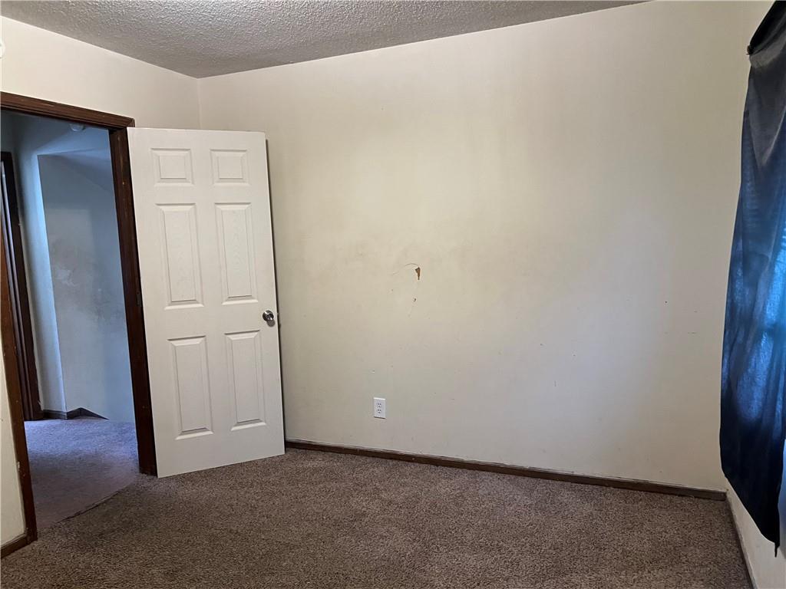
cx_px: 393
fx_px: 590
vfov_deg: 53.1
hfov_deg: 67.3
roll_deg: +2.4
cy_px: 294
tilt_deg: -7.0
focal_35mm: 26
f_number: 1.5
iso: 250
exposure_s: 1/60
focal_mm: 5.7
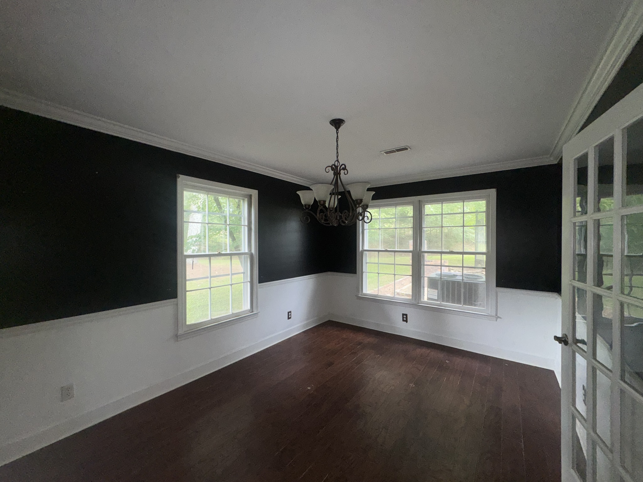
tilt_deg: -0.8
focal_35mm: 14
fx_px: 260
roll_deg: -0.3
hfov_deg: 102.1
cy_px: 241
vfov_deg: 85.7
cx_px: 322
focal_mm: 2.22
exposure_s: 1/84
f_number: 2.2
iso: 80
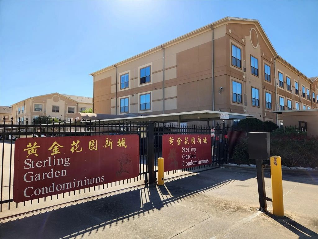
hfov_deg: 73.9
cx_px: 159
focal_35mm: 23
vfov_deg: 58.9
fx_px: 211
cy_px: 120
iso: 20
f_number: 1.8
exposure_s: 1/1179
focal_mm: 5.4
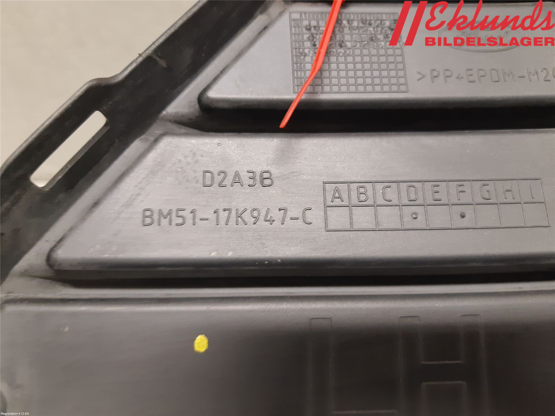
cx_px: 278
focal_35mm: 26
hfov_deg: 67.3
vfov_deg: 53.1
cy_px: 208
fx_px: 417
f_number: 1.7
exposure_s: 1/33
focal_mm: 3.93
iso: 250
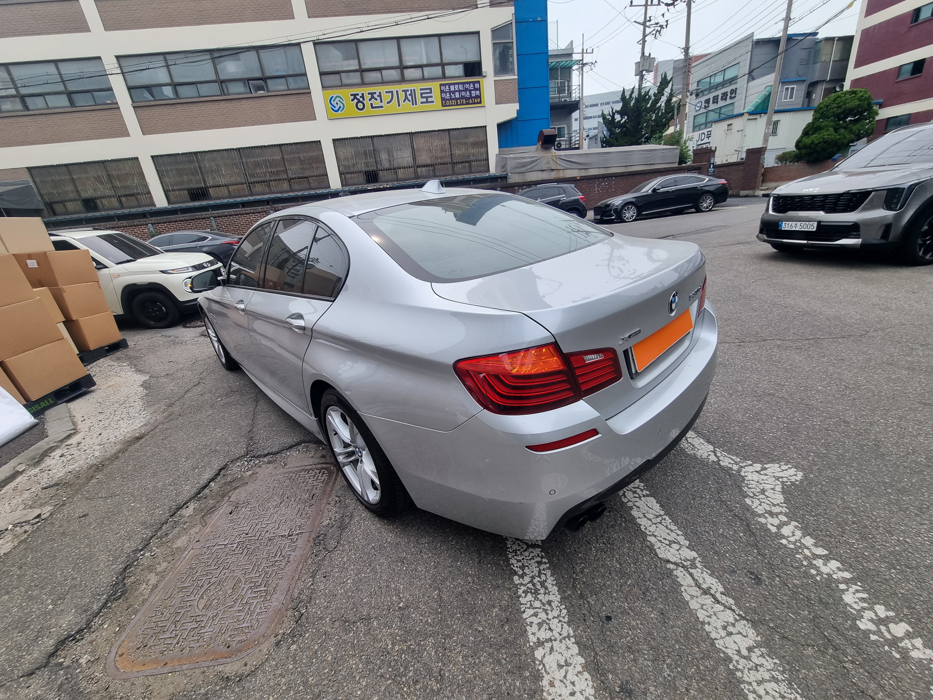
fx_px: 350
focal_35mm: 13
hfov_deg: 106.2
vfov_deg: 89.9
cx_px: 466
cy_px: 350
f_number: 2.2
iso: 50
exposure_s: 1/814
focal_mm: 2.2
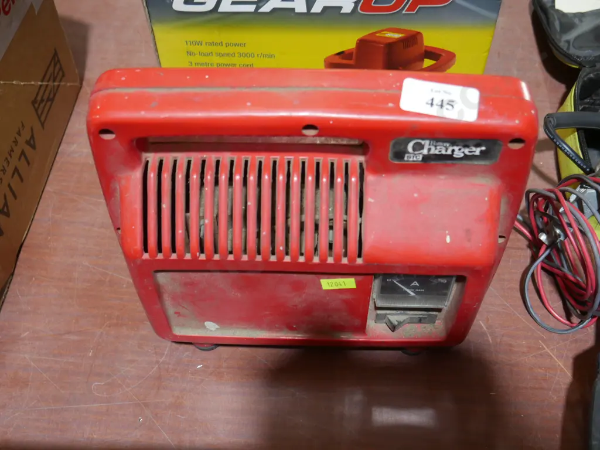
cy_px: 225
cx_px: 300
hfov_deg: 44.8
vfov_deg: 34.3
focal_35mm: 42
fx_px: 728
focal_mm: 21
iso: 640
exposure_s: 1/60
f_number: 4.6
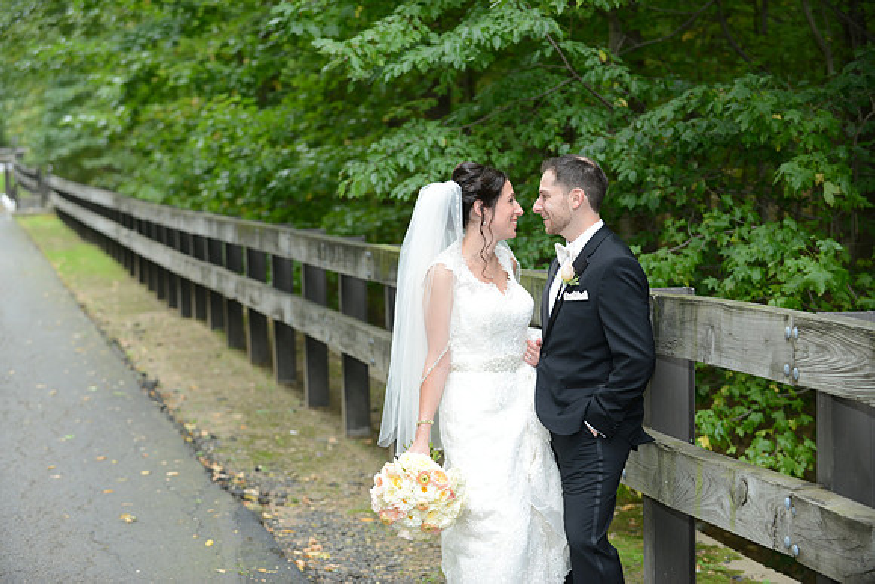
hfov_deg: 23.6
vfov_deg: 15.9
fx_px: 2091
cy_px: 292
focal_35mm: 86
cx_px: 438
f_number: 4.5
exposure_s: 1/160
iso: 500
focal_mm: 86
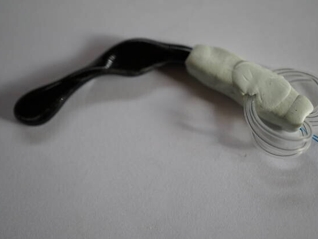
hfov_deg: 38.1
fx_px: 459
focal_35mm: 50
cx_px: 177
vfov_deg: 29.1
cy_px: 117
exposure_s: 1/100
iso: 800
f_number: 4
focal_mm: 30
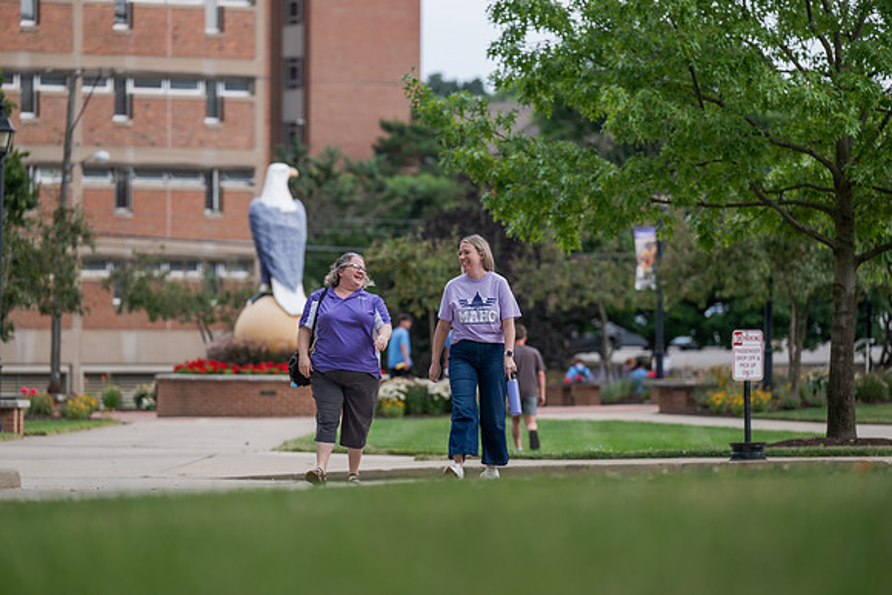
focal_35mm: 200
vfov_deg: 6.9
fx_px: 4956
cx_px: 446
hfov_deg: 10.3
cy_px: 298
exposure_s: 1/320
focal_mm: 200
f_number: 3.5
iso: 250
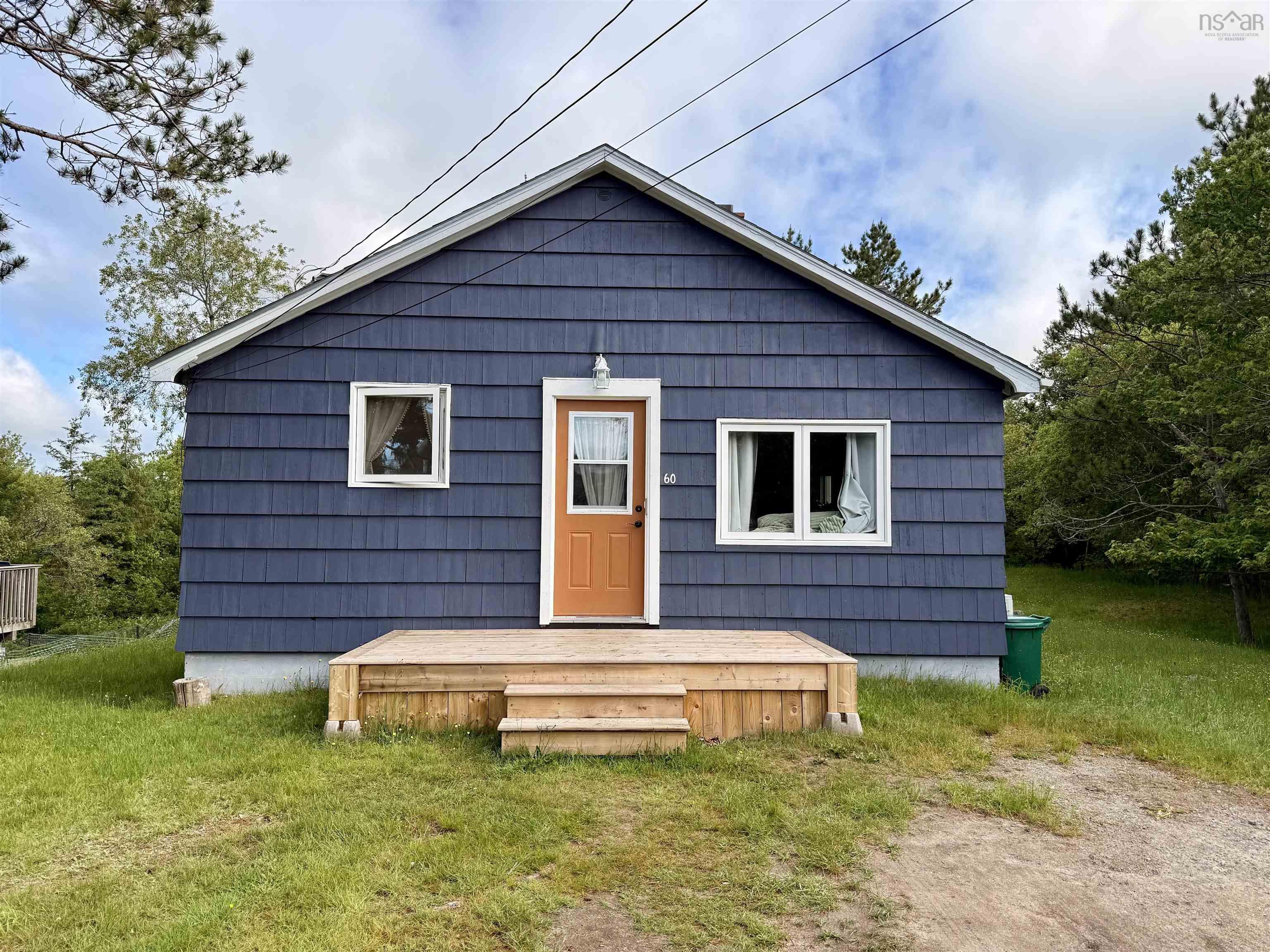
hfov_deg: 71.6
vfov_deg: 56.8
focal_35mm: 24
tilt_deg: +3.0
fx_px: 881
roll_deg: -0.5
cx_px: 635
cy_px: 476
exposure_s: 1/2611
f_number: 1.78
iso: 80
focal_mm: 6.76
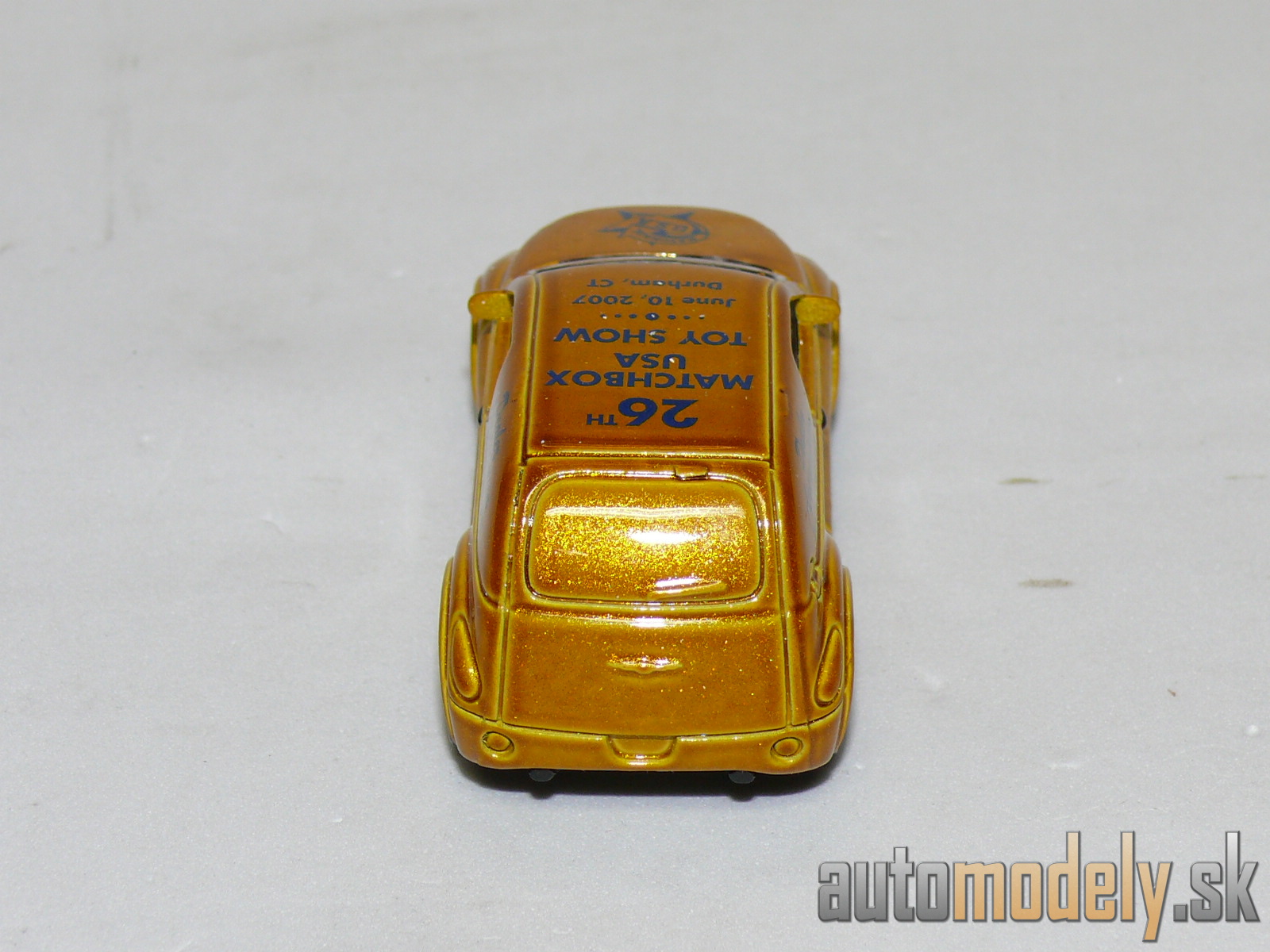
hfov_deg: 19.1
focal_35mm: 103
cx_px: 635
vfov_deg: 14.4
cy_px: 476
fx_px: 3779
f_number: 4
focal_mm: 13.5
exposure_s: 1/30
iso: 100
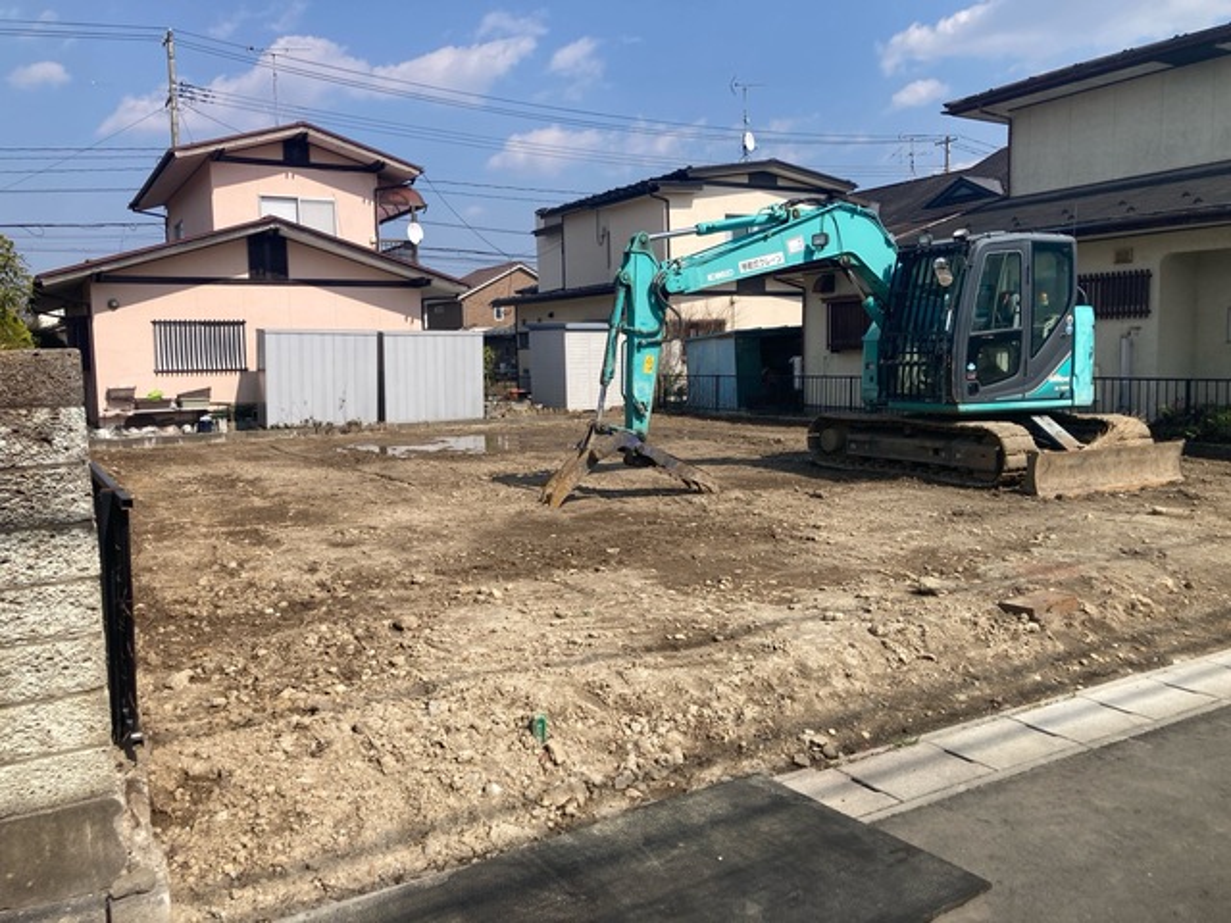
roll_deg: +0.0
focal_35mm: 28
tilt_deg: -4.2
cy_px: 462
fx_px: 996
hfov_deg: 63.4
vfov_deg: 49.7
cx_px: 616
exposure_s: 1/2667
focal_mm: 3.99
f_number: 1.8
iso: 20
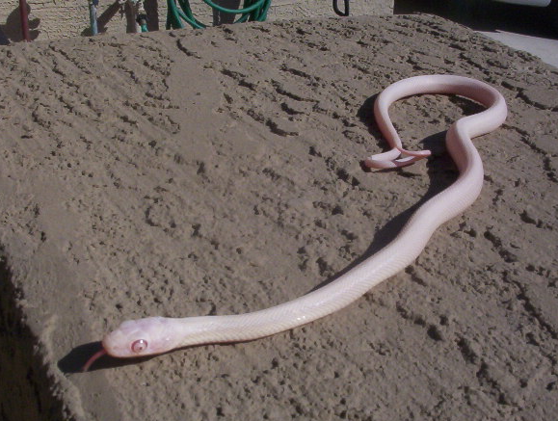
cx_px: 281
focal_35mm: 55
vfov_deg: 26.6
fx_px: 889
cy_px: 235
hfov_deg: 34.9
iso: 100
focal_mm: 6
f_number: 8
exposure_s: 1/505
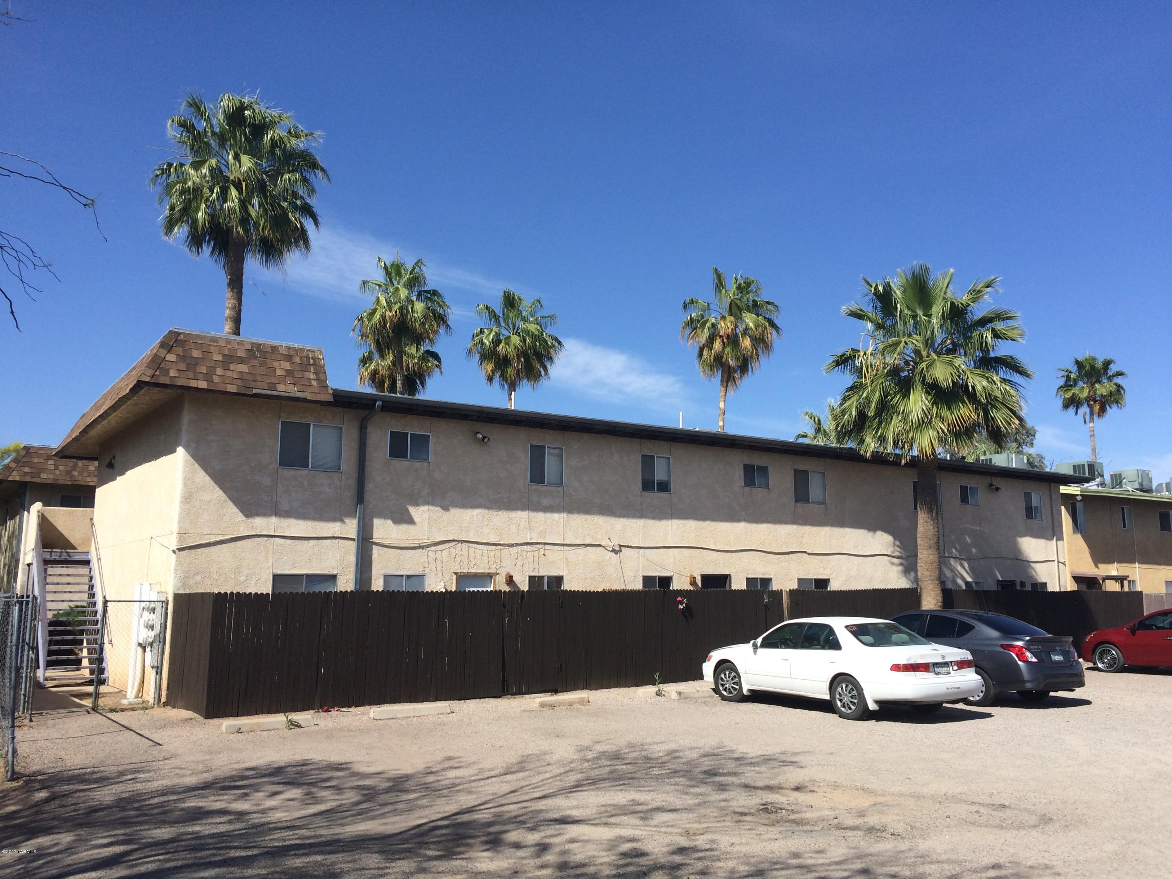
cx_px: 586
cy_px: 440
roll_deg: +0.8
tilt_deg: +9.7
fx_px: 982
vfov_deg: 48.2
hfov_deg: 61.7
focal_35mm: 29
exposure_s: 1/2415
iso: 32
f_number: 2.2
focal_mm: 4.15
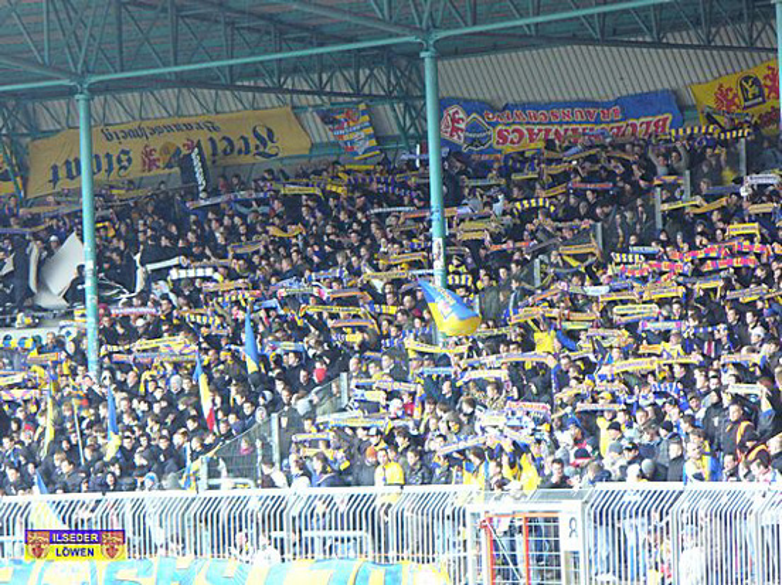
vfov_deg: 8.4
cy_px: 292
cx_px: 391
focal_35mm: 177
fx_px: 3995
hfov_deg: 11.2
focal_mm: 29.2
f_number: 4.2
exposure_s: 1/30
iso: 200
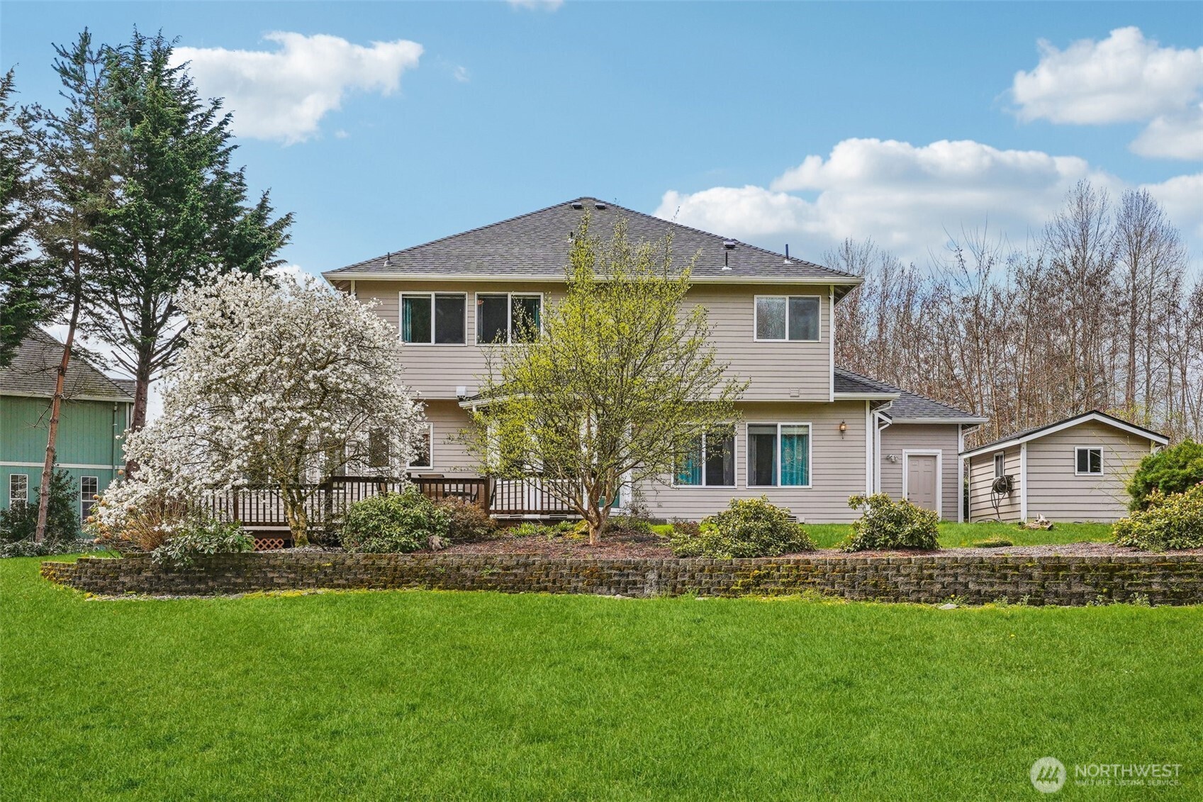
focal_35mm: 36
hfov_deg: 53.1
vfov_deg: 36.9
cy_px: 401
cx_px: 602
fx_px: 1203
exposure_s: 1/200
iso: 100
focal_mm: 24
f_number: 8
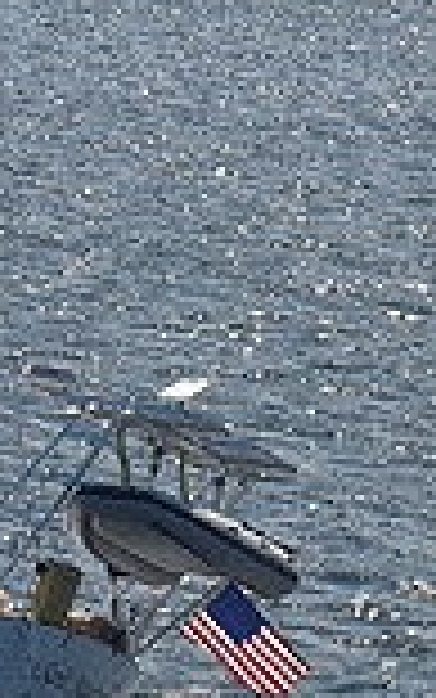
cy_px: -455
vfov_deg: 4.9
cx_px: -389
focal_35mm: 428
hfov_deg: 3.1
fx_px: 8128
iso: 400
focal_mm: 75
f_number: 16
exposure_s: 1/1000
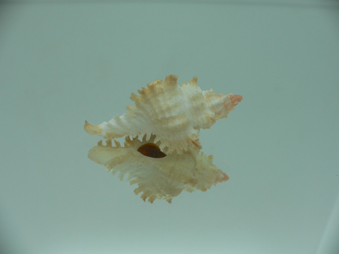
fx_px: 343
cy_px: 127
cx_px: 170
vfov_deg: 40.7
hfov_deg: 52.6
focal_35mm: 35
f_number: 2.8
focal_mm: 4.6
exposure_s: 1/80
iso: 80
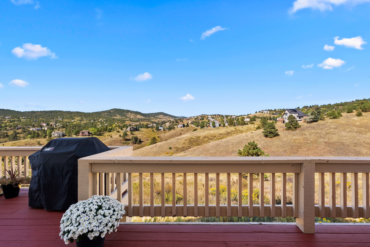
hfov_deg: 104.2
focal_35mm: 14
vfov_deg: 81.3
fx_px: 144
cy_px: 124
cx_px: 185
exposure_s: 1/160
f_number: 11
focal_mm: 14
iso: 400
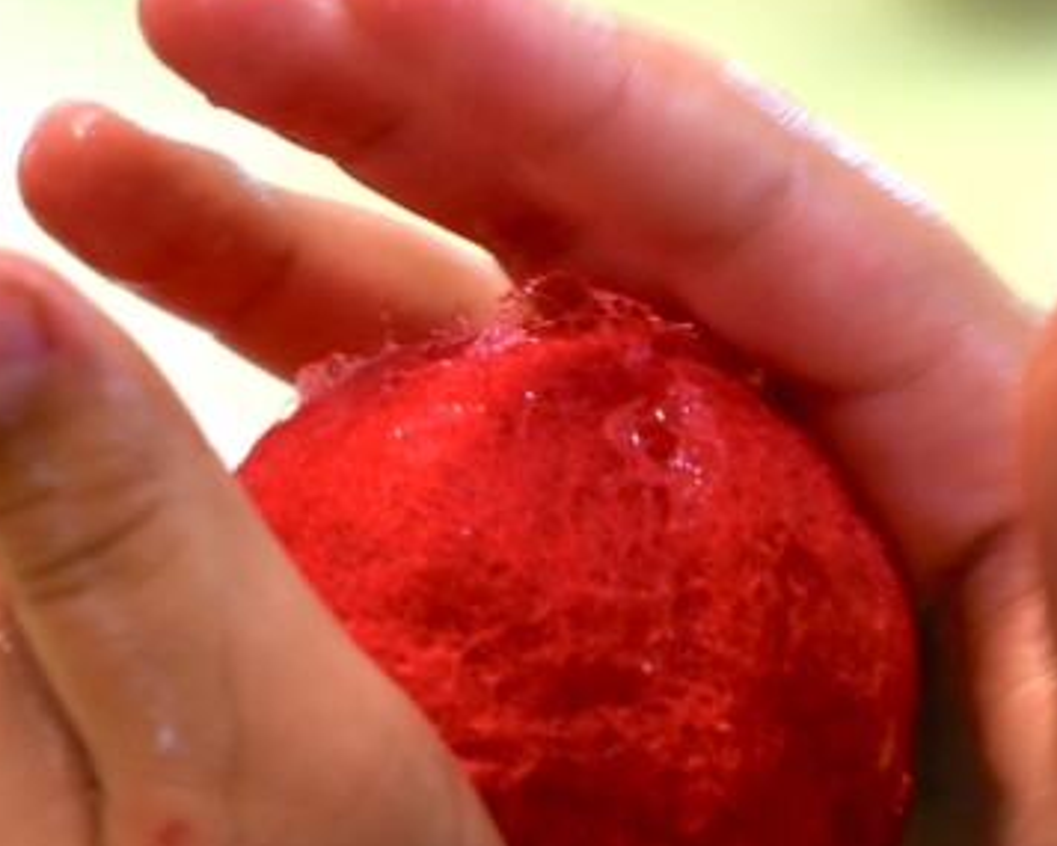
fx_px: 5539
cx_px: 618
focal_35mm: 177
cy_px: 534
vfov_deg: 8.7
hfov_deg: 10.9
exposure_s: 1/80
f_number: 4
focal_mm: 70
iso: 220
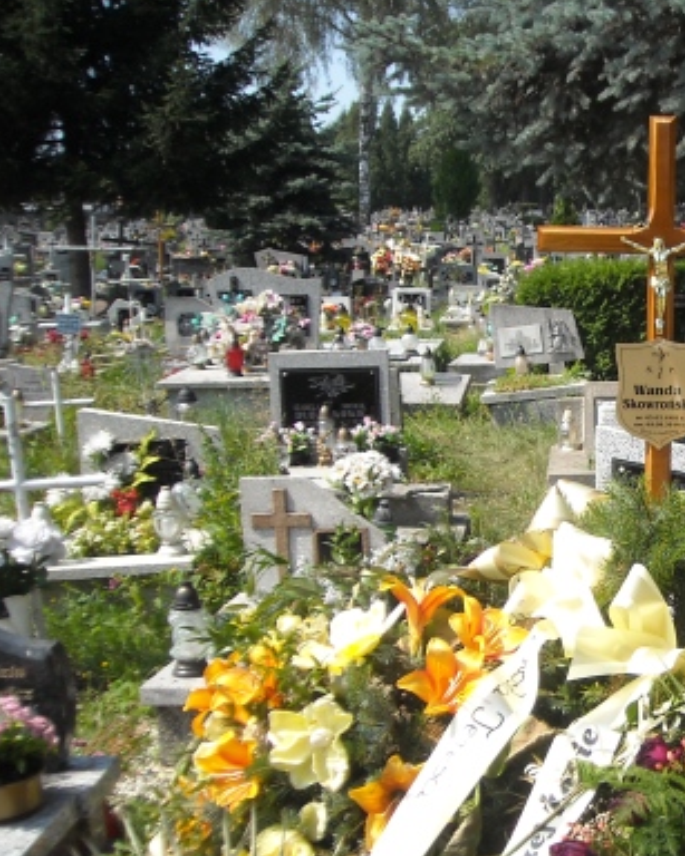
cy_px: 506
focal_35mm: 57
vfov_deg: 32.9
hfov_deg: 25.5
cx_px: 667
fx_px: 1445
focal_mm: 5.7
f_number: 5.6
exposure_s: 1/184
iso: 64
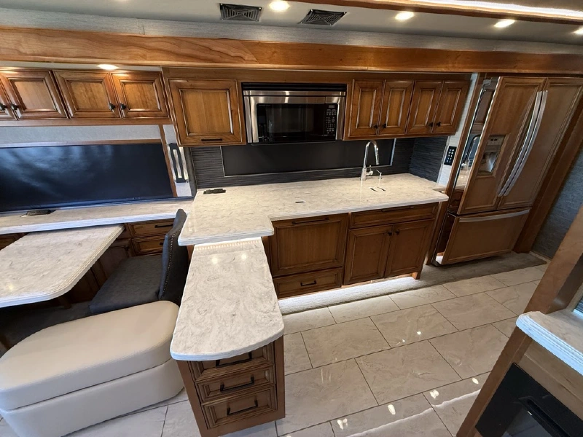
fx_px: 236
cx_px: 292
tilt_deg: -24.0
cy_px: 218
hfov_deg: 102.1
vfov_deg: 85.7
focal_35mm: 14
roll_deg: +0.0
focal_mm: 2.22
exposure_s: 1/99
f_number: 2.2
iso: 200
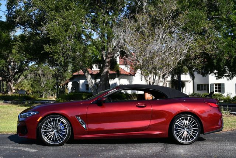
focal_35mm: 52
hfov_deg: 38.2
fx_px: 341
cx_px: 118
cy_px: 79
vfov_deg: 26.0
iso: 110
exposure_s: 1/250
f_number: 8
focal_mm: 26
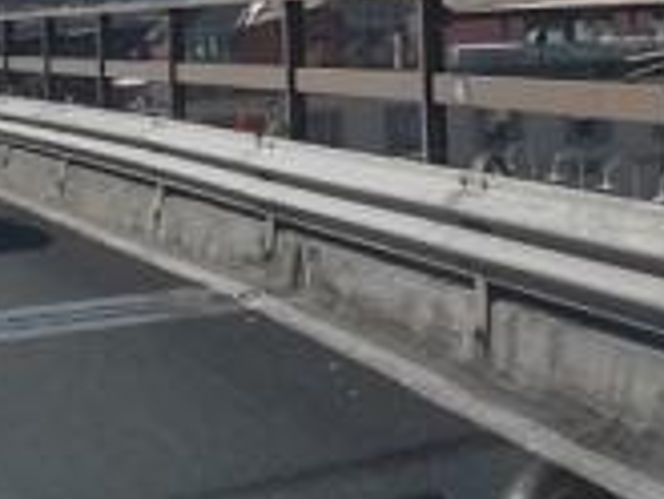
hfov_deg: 15.4
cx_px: 749
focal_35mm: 124
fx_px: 2380
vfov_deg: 11.5
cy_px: -254
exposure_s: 1/680
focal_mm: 5.7
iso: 80
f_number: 3.7
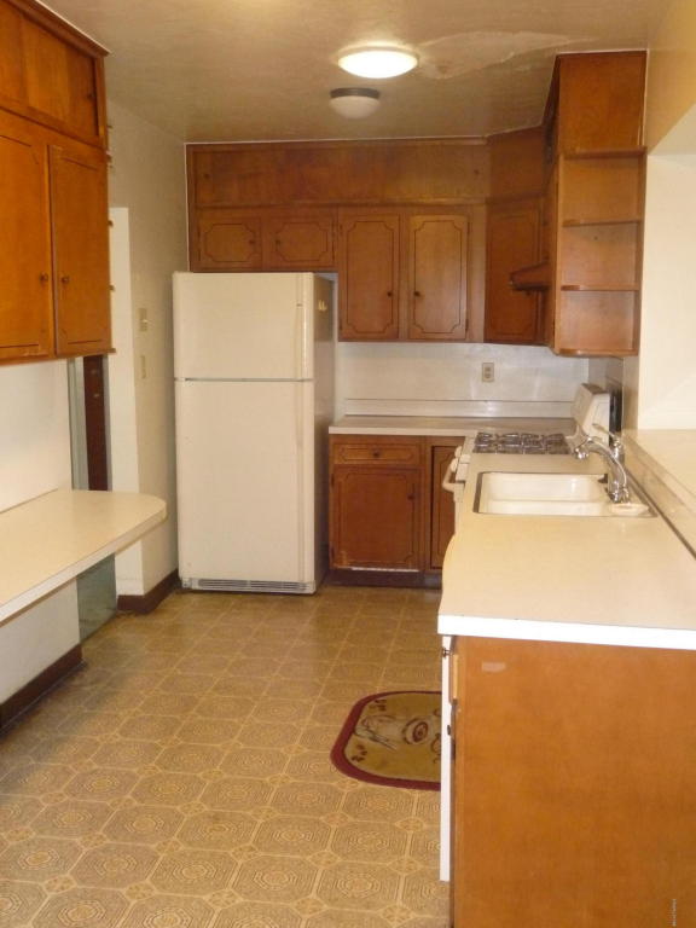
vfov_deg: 51.4
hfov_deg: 39.7
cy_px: 464
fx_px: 965
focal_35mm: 36
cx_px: 348
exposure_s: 1/30
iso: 640
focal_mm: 6
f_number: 3.7
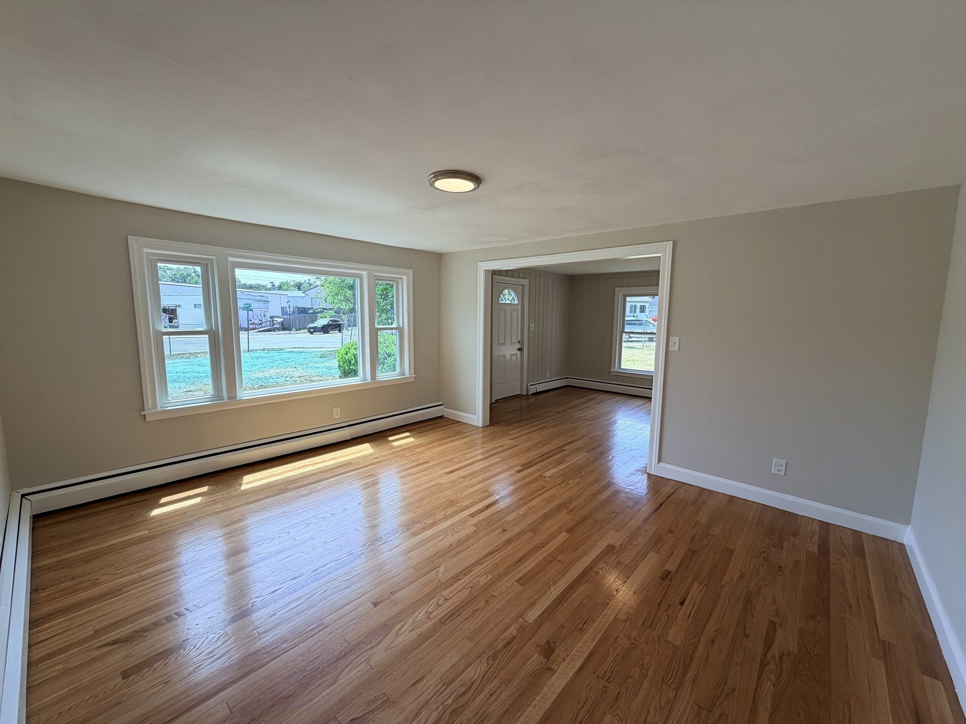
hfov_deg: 102.1
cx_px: 483
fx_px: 391
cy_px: 362
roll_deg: -0.2
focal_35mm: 14
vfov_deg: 85.7
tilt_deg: -6.9
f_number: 2.2
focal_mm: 2.22
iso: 40
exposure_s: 1/162
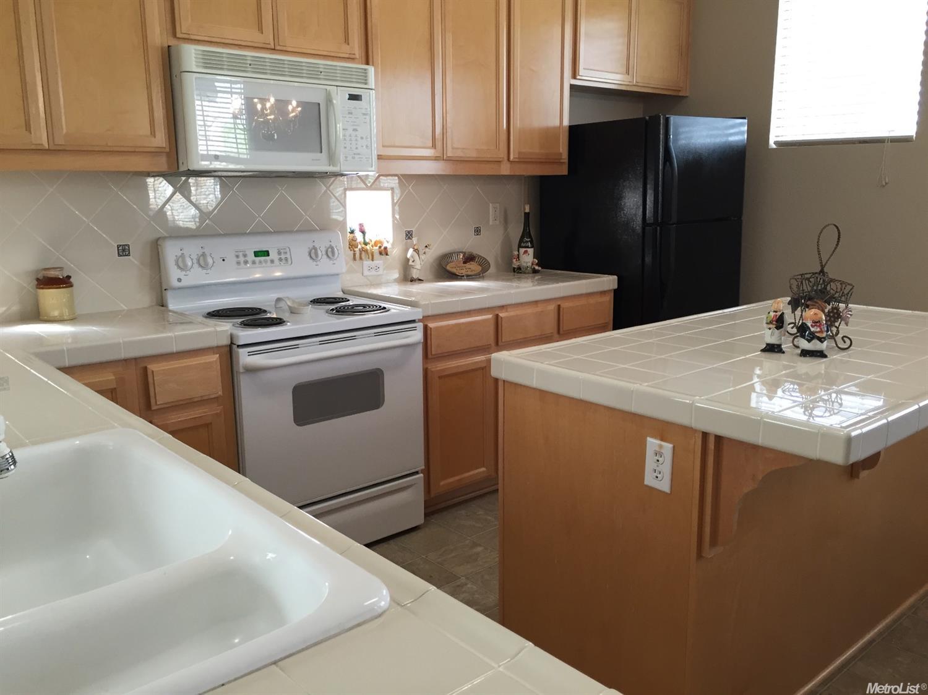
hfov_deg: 61.7
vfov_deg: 48.2
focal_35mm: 29
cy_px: 348
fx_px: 777
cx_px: 464
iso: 50
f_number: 2.2
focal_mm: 4.15
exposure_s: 1/30
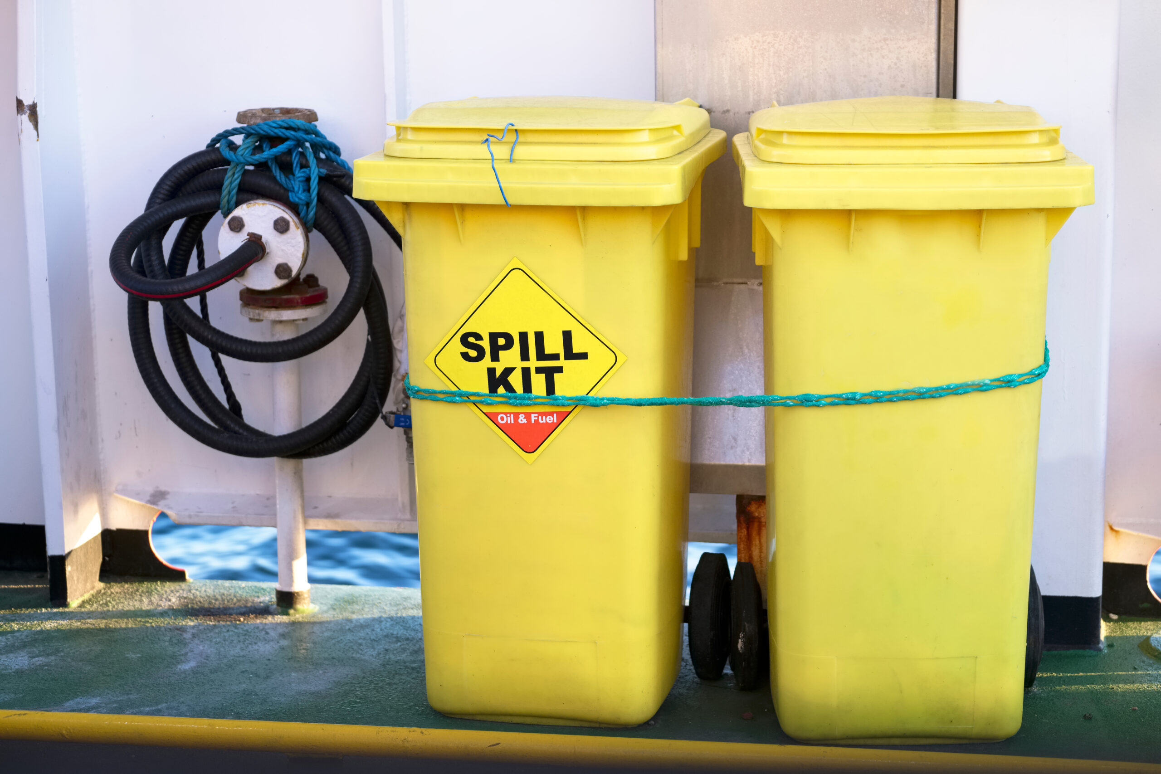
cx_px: 580
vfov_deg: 18.2
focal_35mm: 75
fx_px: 2419
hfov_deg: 27.0
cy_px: 387
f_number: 2.8
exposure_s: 1/100
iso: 200
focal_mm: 50
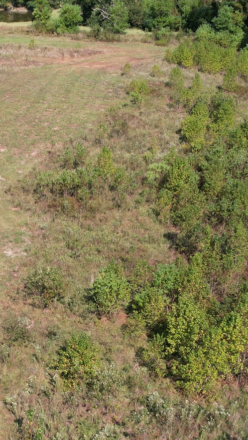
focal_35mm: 57
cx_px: 83
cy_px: 253
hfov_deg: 21.0
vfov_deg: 36.5
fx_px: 666
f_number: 2.8
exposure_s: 1/1500
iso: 100
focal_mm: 8.38
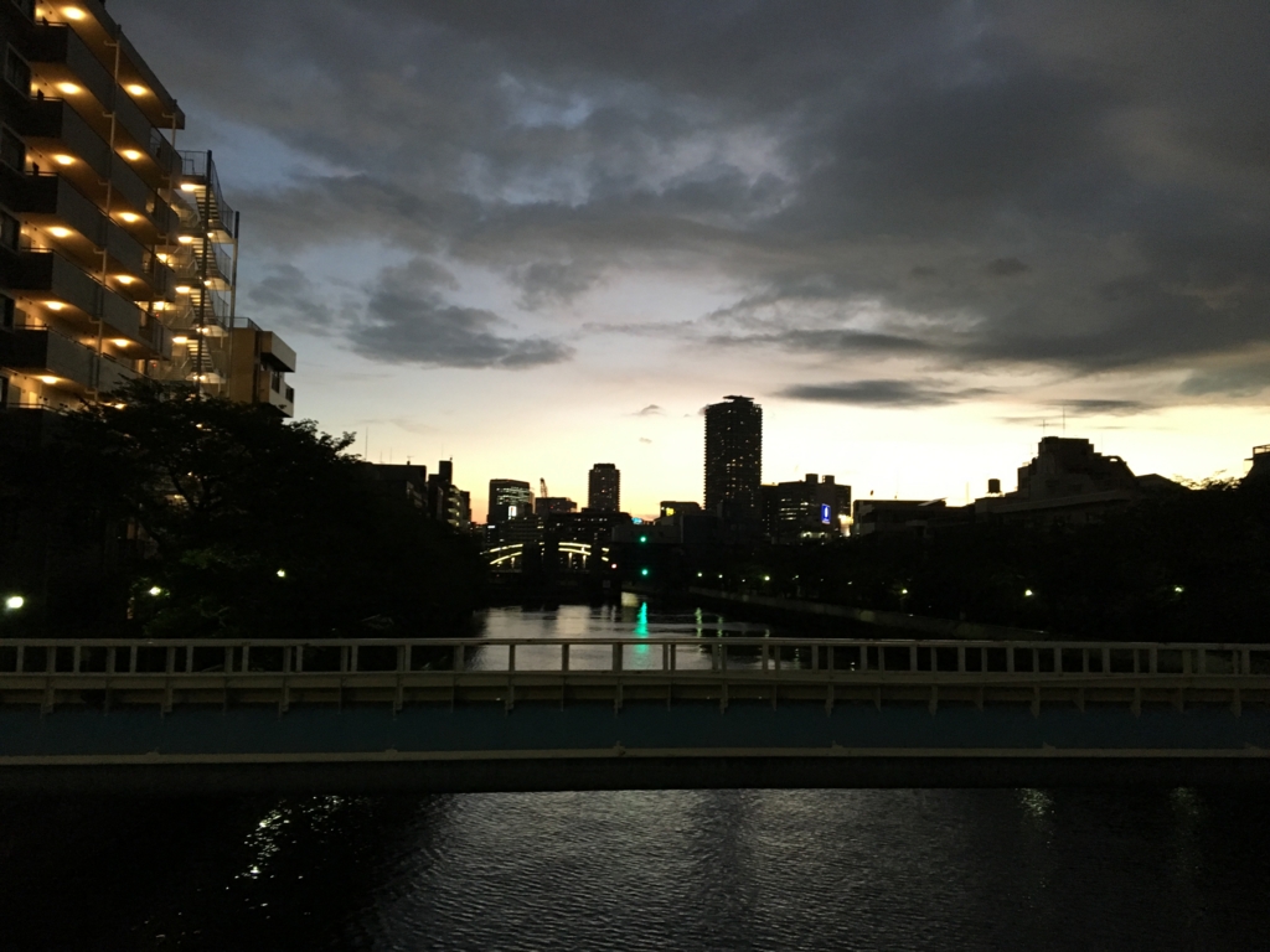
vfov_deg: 48.2
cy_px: 476
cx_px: 635
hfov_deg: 61.7
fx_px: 1064
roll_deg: -0.6
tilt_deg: +5.4
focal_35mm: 29
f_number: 2.2
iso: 200
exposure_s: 1/20
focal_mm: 4.15
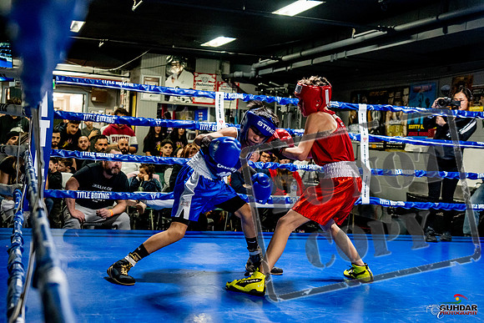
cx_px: 242
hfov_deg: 38.2
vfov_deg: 26.0
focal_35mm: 52
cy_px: 162
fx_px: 699
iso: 5000
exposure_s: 1/800
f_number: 2.8
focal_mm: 35
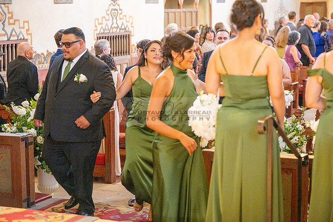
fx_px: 814
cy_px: 111
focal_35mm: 88
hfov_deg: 23.1
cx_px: 166
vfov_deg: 15.5
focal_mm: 88
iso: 1250
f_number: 3.2
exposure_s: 1/320
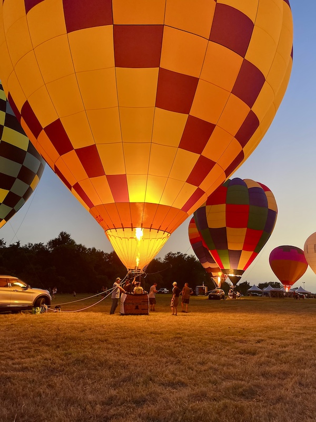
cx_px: 158
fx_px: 304
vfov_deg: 69.4
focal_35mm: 25
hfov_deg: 54.9
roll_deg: -4.2
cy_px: 211
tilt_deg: +15.7
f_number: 1.6
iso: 125
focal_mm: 5.1
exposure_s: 1/100
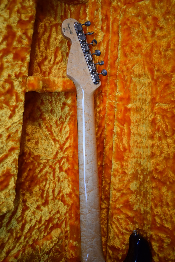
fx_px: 241
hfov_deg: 40.0
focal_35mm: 33
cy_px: 131
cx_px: 88
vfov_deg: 57.2
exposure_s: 1/60
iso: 800
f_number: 3.8
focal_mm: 22
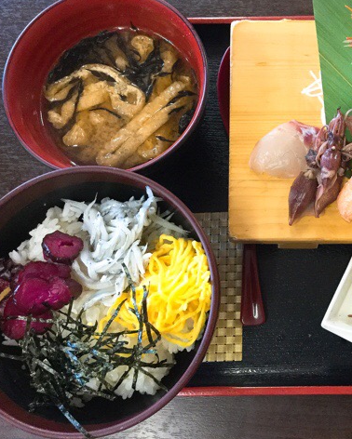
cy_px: 218
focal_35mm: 41
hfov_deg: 35.3
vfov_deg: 44.8
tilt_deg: -79.4
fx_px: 534
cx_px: 285
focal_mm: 3.3
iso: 200
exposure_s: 1/24
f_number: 2.4
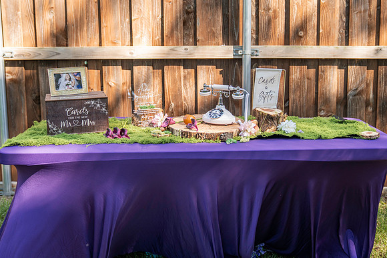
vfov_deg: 31.9
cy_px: 90
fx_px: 448
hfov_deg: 46.6
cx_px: 213
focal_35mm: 42
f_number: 3.2
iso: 400
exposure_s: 1/500
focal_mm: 32
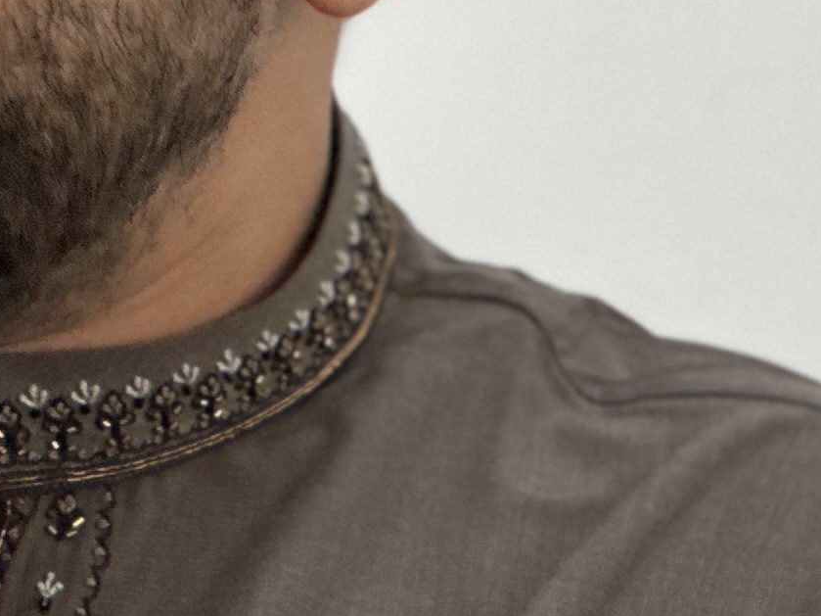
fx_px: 8774
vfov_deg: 4.0
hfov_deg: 5.3
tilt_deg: -2.9
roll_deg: -0.6
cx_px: -445
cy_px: 265
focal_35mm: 370
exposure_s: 1/34
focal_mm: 9
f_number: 2.8
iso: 250
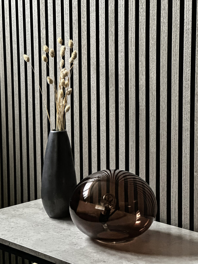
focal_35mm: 77
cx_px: 99
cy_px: 132
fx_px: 587
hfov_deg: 19.1
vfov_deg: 25.3
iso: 800
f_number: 2.8
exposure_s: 1/14
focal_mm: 9
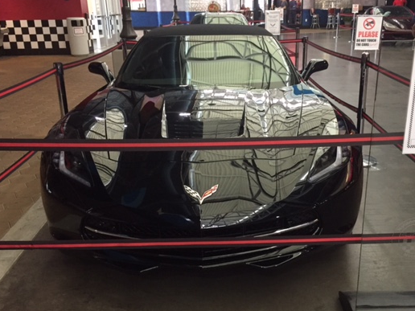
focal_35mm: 36
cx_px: 235
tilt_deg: -19.1
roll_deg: +0.4
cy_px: 162
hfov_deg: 51.2
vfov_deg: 39.7
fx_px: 432
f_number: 2.2
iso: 200
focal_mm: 4.15
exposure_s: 1/30
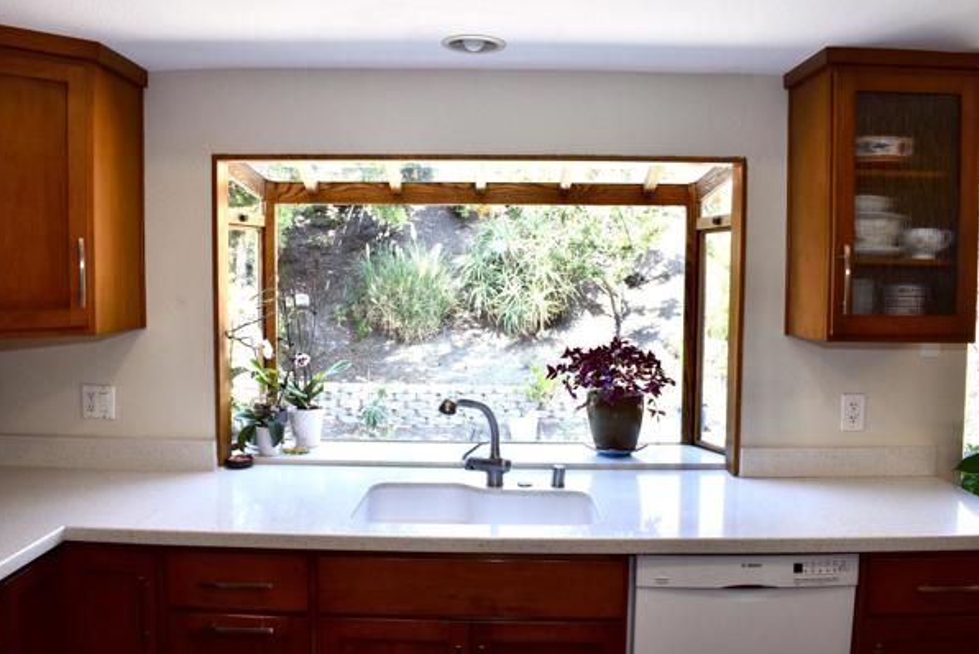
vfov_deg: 45.0
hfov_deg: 63.6
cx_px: 491
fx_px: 789
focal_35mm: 29
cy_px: 323
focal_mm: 18
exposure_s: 1/250
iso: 280
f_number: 5.6
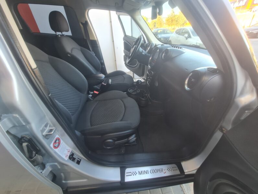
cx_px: 129
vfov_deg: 89.9
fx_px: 97
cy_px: 97
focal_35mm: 13
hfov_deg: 106.2
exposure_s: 1/50
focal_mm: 2.2
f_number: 2.2
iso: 80
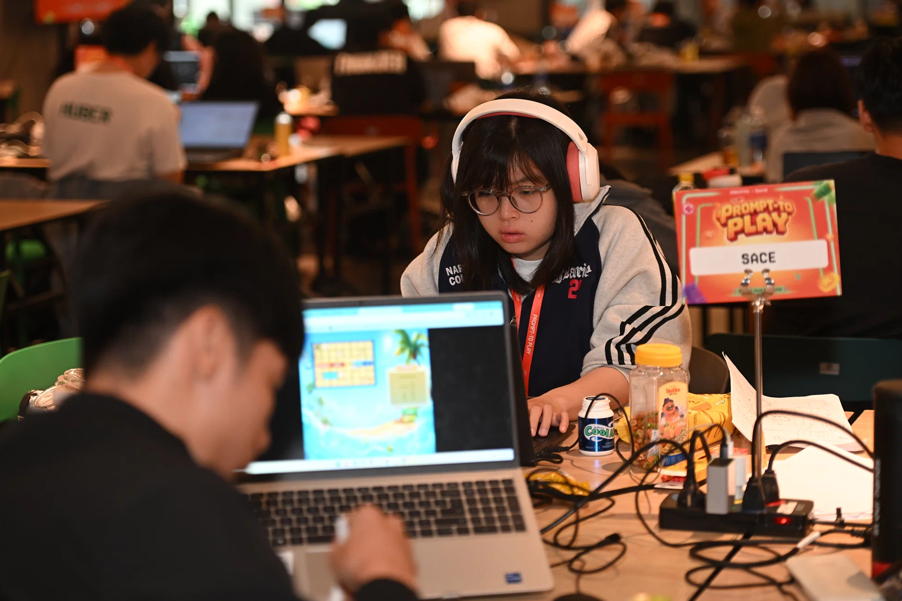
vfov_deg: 15.5
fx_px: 2204
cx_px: 455
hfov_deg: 23.1
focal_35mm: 88
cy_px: 308
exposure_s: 1/200
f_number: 2.8
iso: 1000
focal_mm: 85
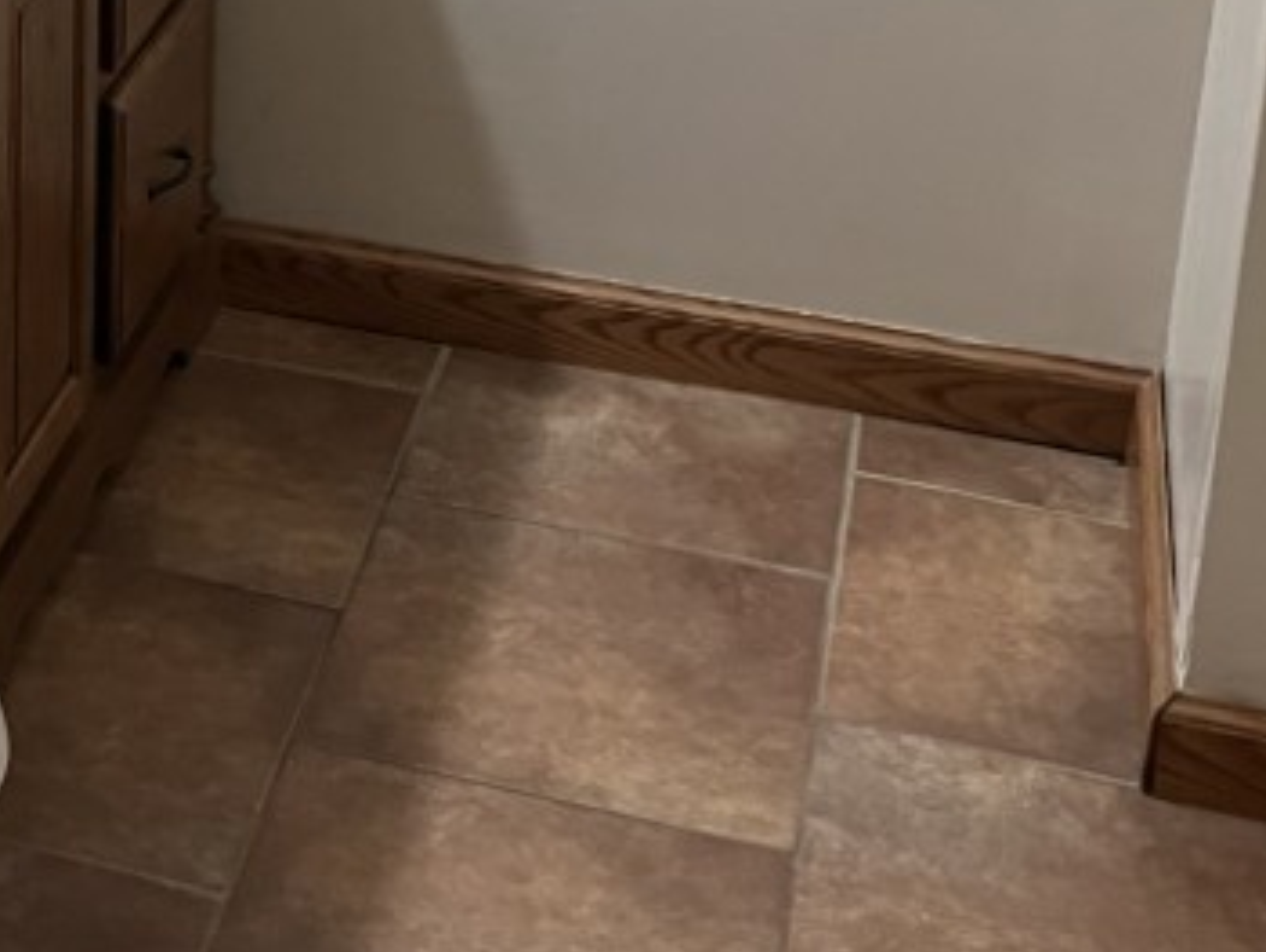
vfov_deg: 17.4
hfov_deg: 22.9
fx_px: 2928
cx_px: -141
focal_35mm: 80
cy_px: -257
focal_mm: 3.99
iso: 80
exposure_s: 1/60
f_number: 1.8
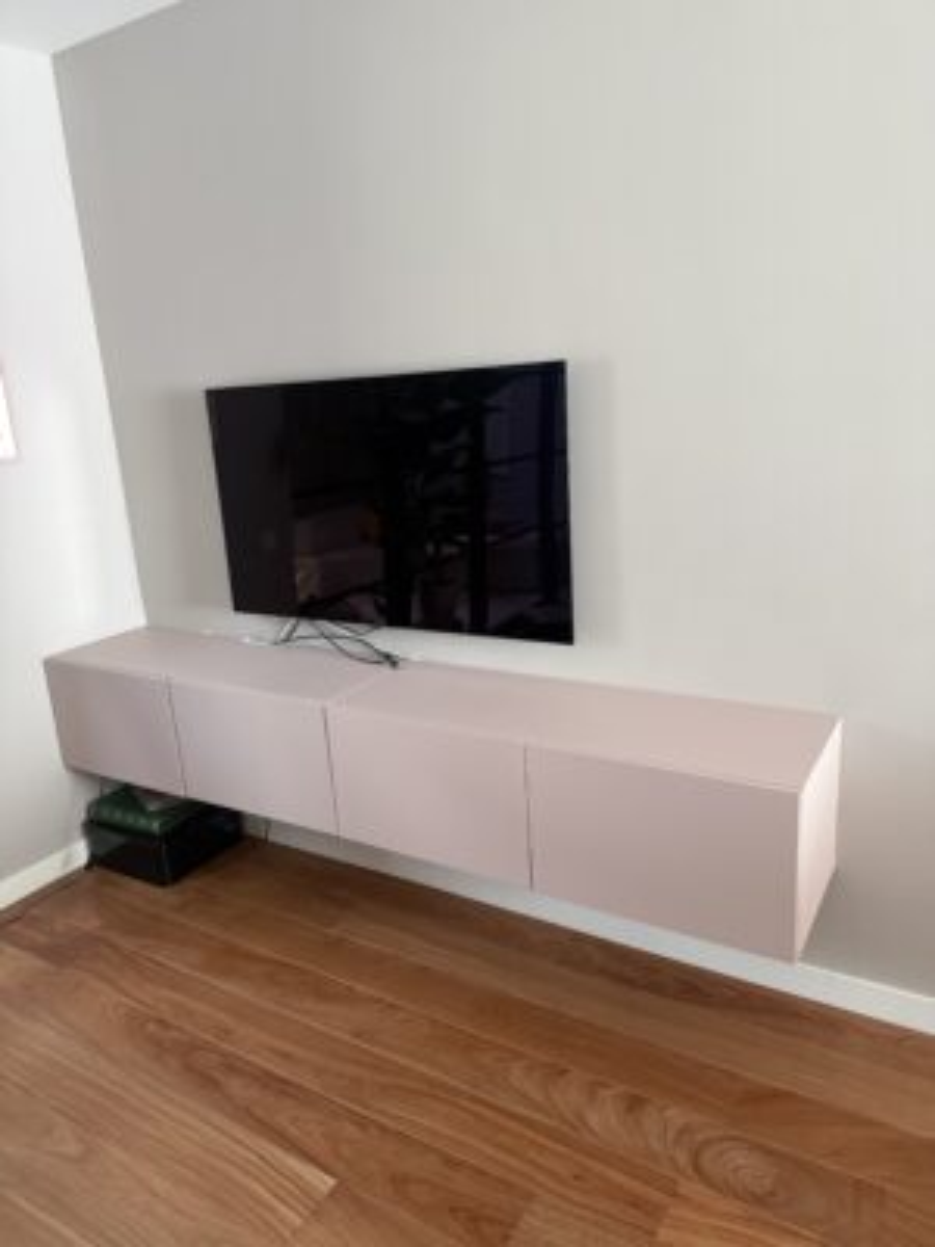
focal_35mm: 24
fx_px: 864
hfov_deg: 56.8
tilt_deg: -15.3
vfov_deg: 71.6
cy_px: 624
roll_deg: +3.4
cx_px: 468
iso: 500
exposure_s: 1/59
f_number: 1.78
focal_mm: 6.76
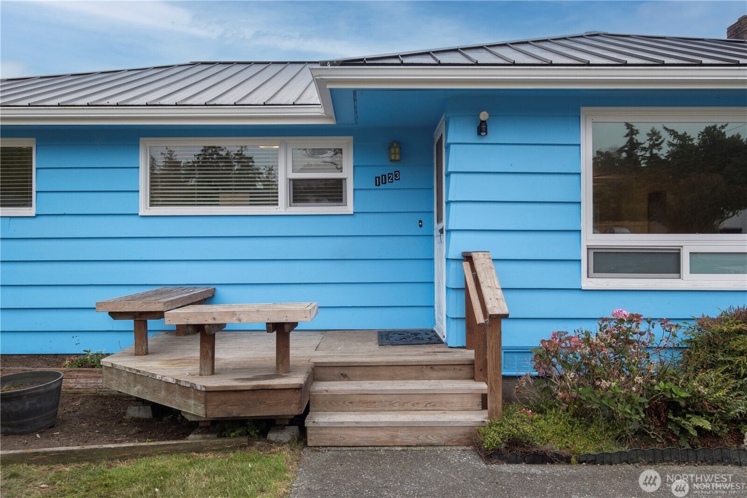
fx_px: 643
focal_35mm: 31
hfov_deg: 60.3
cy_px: 249
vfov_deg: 42.3
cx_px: 374
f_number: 8
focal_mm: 20.9
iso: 400
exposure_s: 1/30
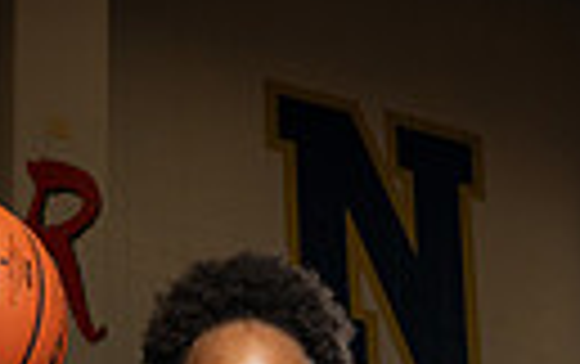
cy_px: 890
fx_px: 1345
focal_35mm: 85
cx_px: 193
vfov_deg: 12.1
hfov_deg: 24.2
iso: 800
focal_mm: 24
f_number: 7.1
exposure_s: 1/250
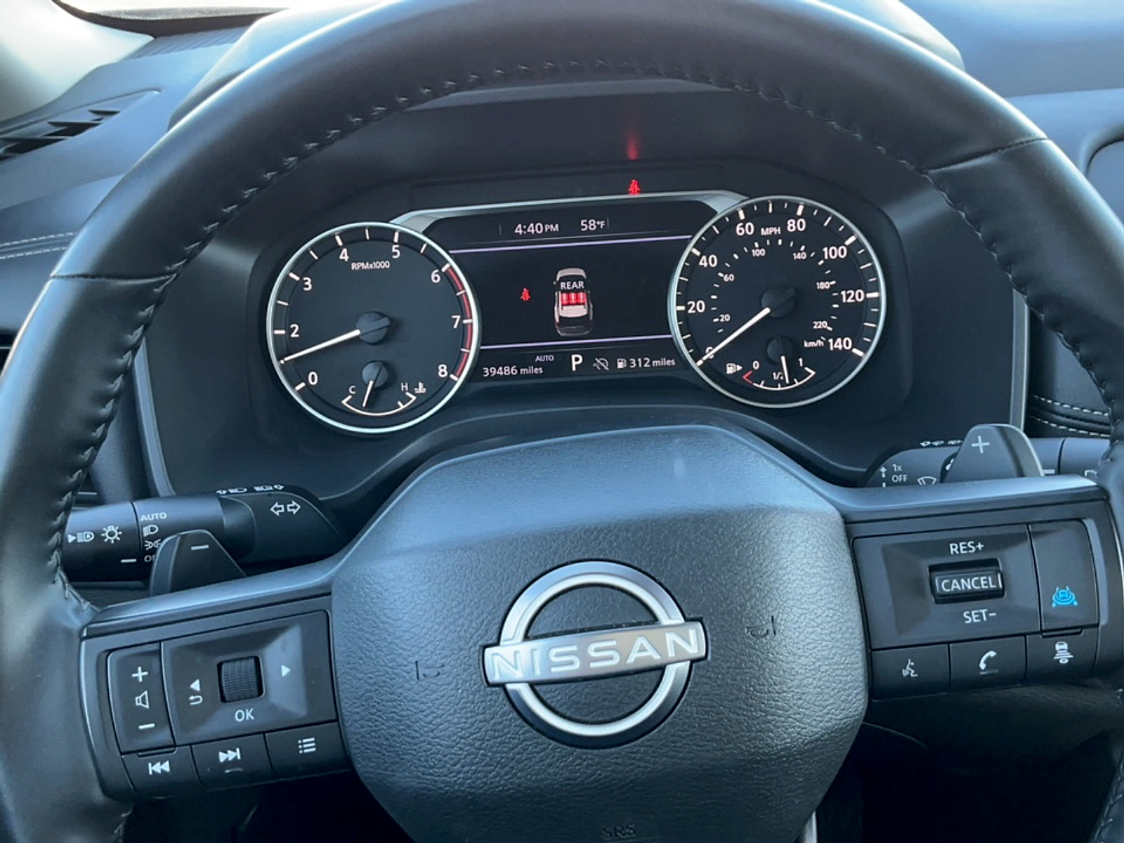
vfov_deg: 46.8
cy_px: 422
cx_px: 562
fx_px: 974
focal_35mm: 30
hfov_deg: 60.0
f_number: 1.8
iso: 64
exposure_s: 1/60
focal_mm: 3
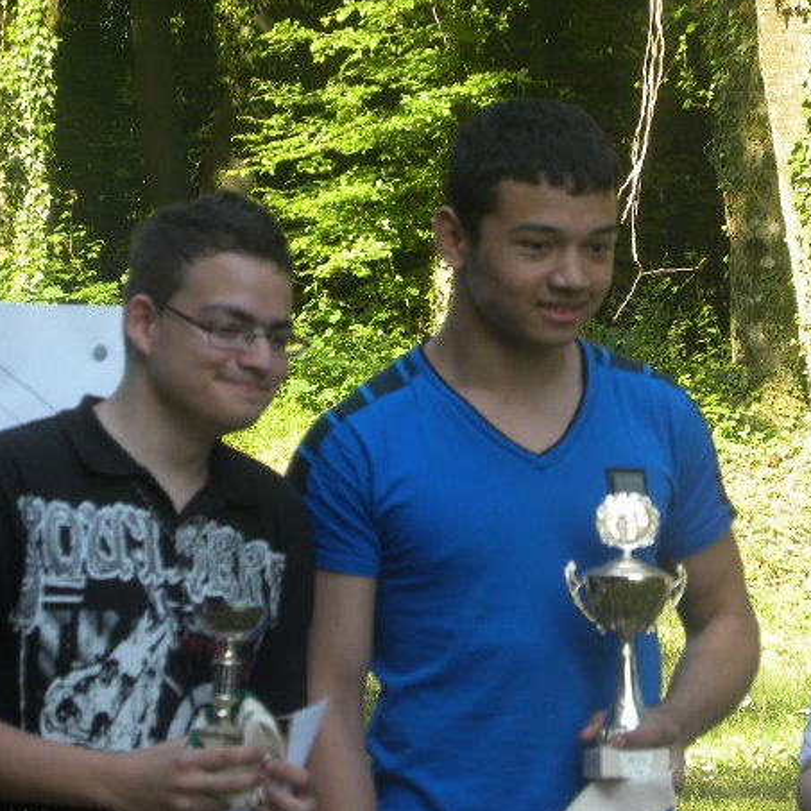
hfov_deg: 6.6
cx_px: 559
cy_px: 388
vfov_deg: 6.6
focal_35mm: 265
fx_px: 7024
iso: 64
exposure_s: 1/80.8
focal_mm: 37.7
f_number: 4.5
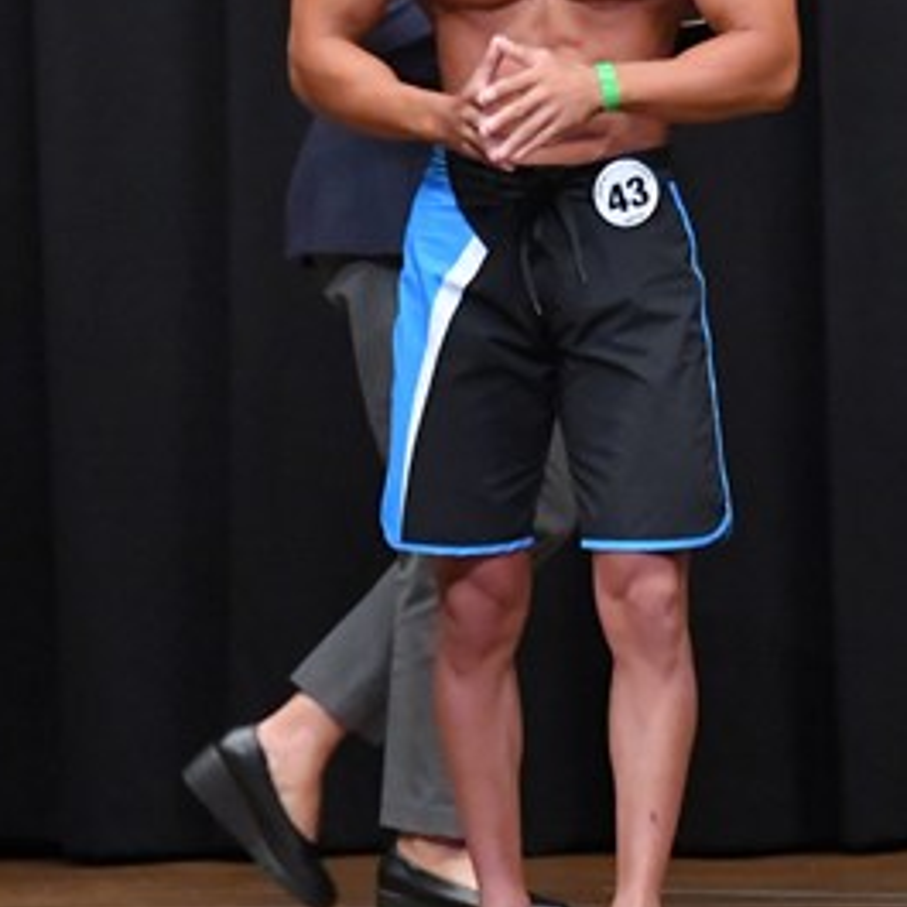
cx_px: 522
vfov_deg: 3.1
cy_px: 349
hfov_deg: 3.1
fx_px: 16601
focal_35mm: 560
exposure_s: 1/400
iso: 8000
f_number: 5.6
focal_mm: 150
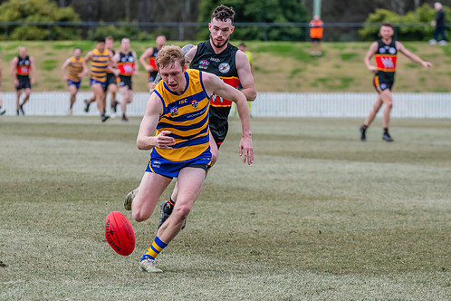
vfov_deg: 5.0
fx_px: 3470
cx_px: 188
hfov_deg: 7.4
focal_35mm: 277
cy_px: 149
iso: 800
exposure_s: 1/1600
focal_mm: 220
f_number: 7.1
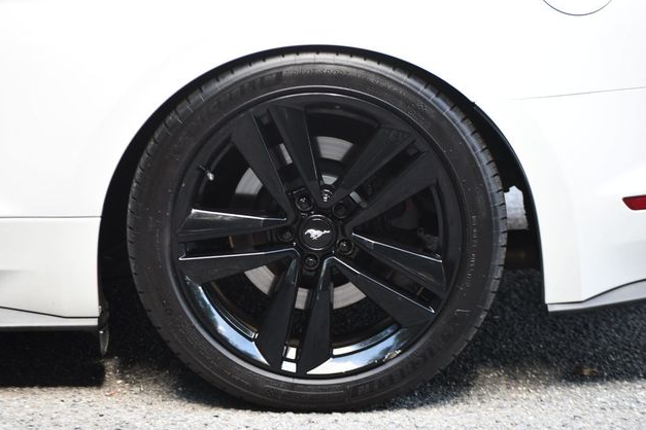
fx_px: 2745
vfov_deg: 9.0
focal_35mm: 153
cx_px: 318
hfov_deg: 13.4
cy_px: 215
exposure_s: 1/250
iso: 800
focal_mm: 100
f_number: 4.8
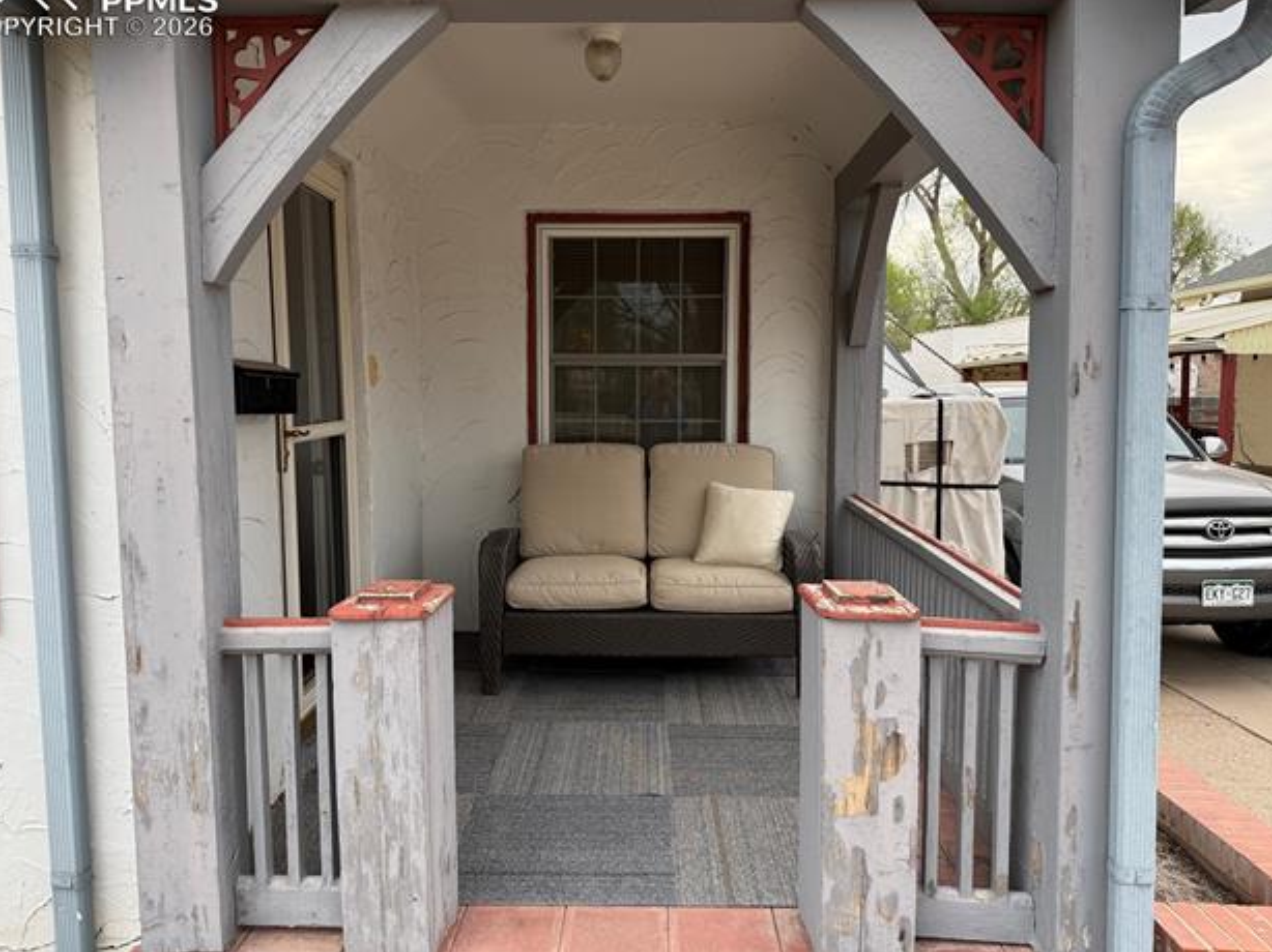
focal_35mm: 25
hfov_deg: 69.4
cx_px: 621
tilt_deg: -4.0
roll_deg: +0.1
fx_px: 918
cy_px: 460
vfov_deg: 54.8
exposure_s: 1/805
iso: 100
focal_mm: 6.76
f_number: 1.78
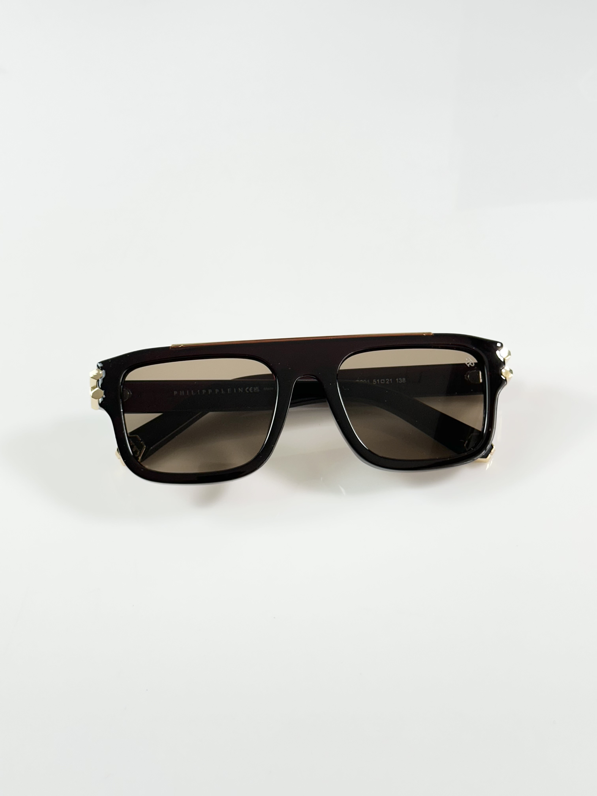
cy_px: 398
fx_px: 1104
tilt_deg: -51.0
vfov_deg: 39.7
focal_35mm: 48
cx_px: 298
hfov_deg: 30.3
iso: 50
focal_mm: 6.86
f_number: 1.78
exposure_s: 1/100
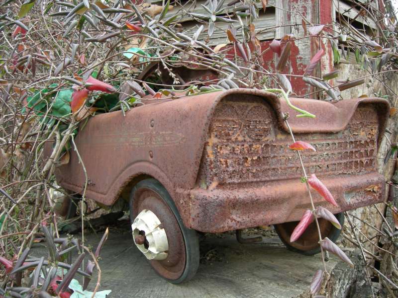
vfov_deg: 39.7
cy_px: 149
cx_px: 199
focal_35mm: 36
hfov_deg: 51.4
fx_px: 414
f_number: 3
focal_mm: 7.5
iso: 64
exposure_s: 1/63.8
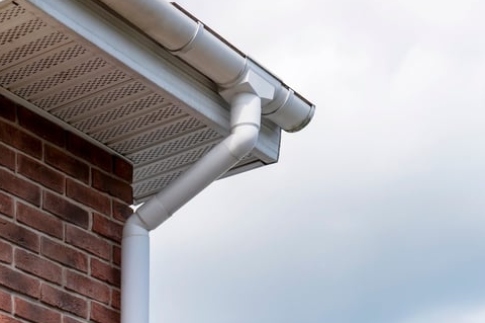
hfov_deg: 12.2
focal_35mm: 168
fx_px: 2261
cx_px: 107
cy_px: 74
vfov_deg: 8.1
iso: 400
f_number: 4
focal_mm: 105
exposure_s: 1/4000
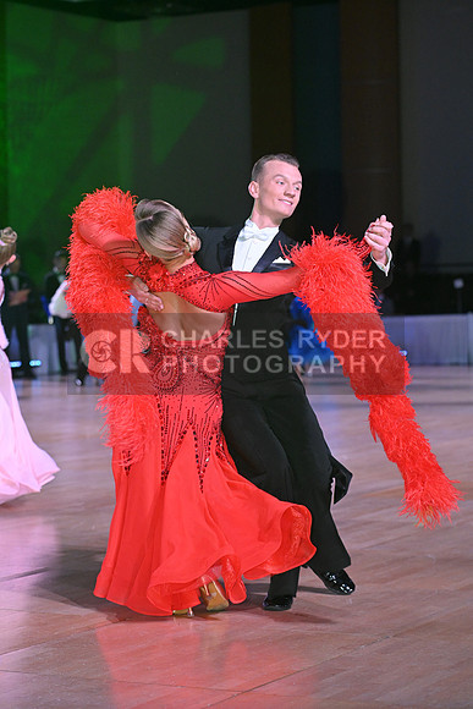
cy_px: 354
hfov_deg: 13.7
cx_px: 236
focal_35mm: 100
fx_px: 1970
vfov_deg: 20.4
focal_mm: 100
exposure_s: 1/400
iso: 3200
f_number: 5
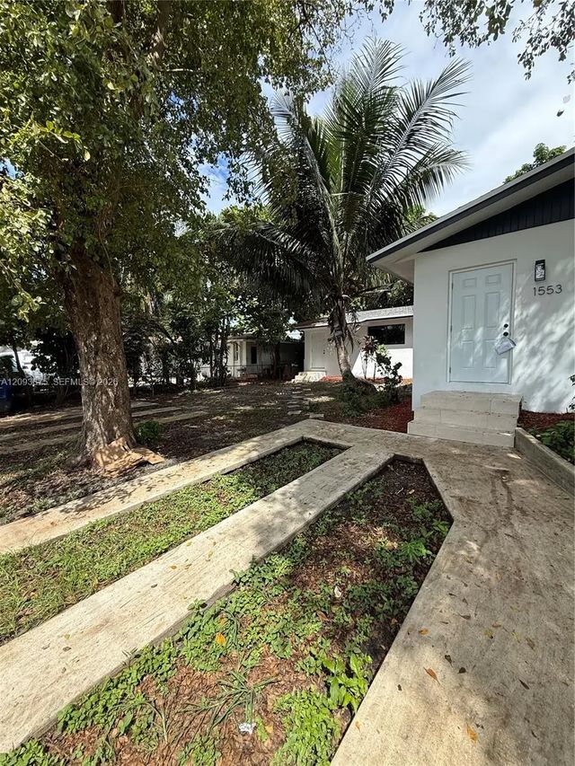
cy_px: 383
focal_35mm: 14
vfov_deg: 102.1
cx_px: 288
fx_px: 310
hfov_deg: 85.7
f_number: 2.2
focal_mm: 2.22
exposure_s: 1/1087
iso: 64
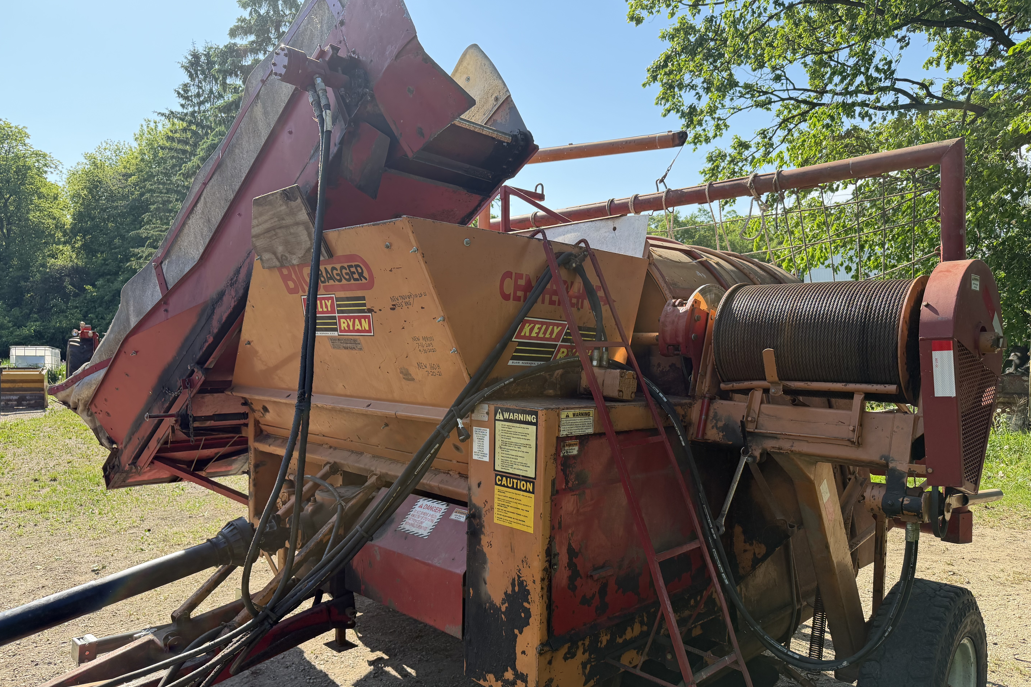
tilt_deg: -5.7
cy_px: 380
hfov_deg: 71.5
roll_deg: +1.6
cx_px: 515
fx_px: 716
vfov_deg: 51.2
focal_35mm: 25
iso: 100
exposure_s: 1/1727
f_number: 1.78
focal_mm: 6.76
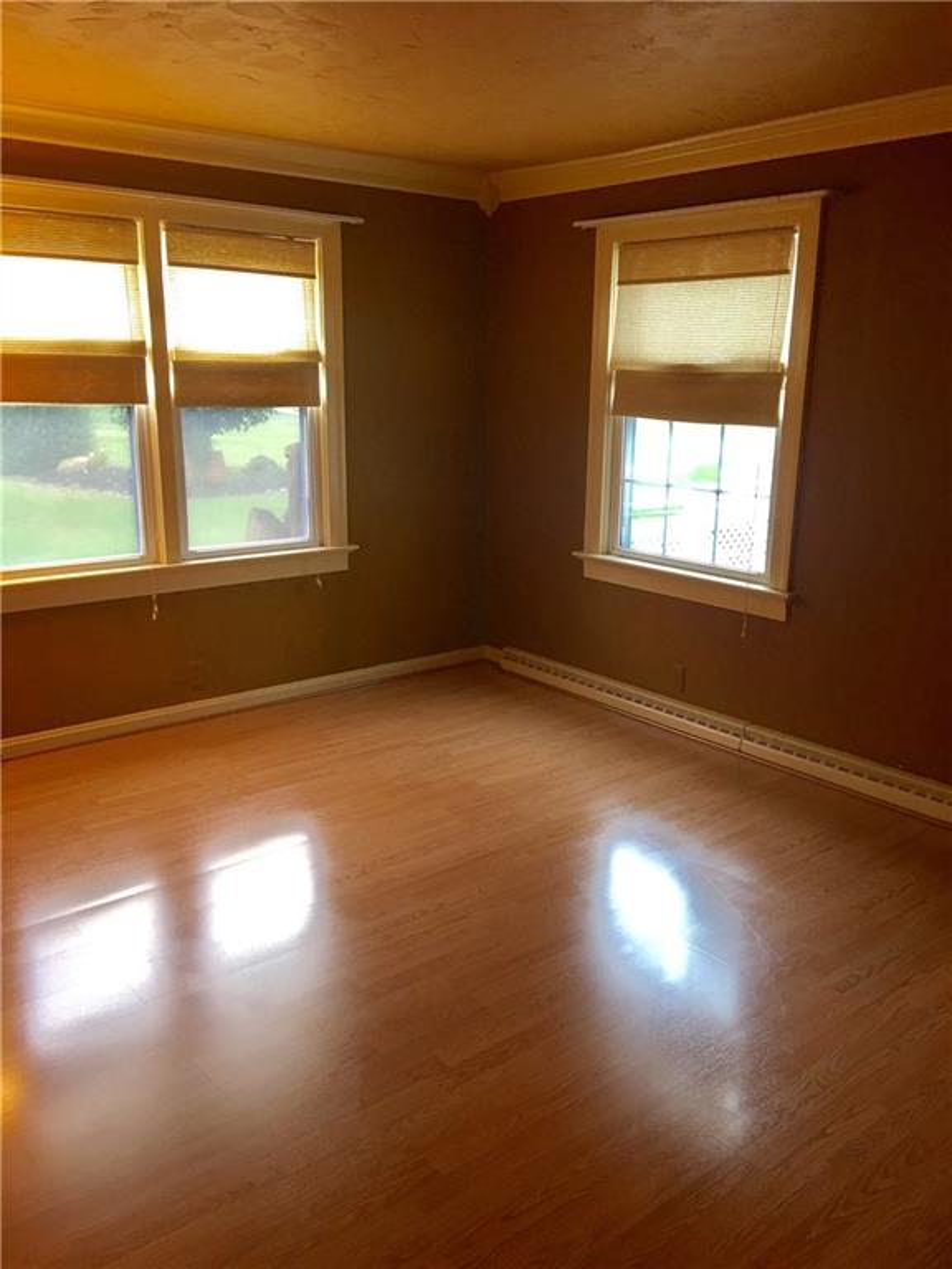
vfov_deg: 61.7
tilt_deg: -14.0
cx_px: 476
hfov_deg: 48.2
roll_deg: -0.6
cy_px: 634
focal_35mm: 29
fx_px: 1063
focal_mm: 4.15
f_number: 2.2
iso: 40
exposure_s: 1/15
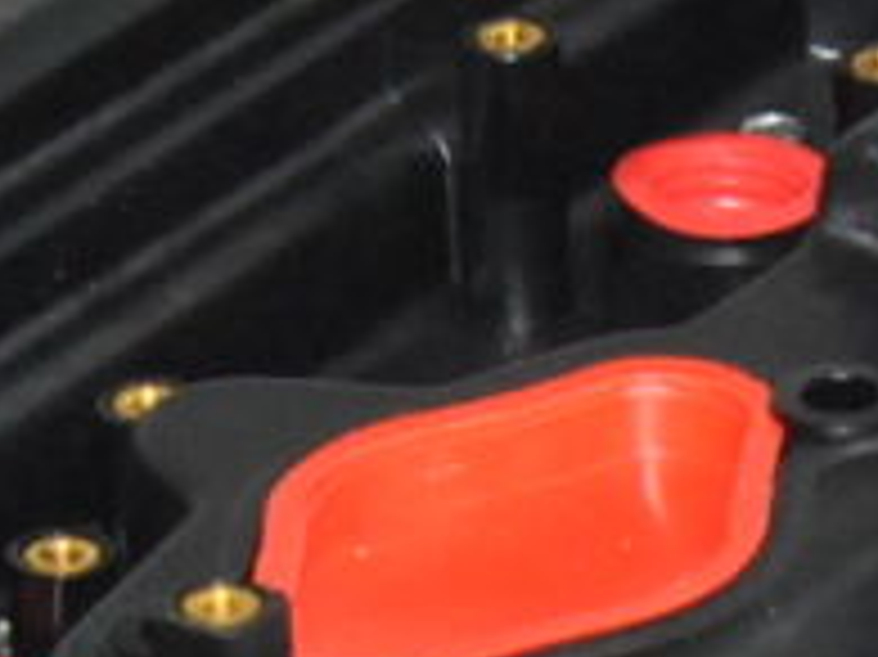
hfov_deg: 4.4
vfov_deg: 3.3
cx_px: 810
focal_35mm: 451
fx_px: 11432
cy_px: 1613
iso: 800
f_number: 13
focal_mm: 38
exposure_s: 1/200
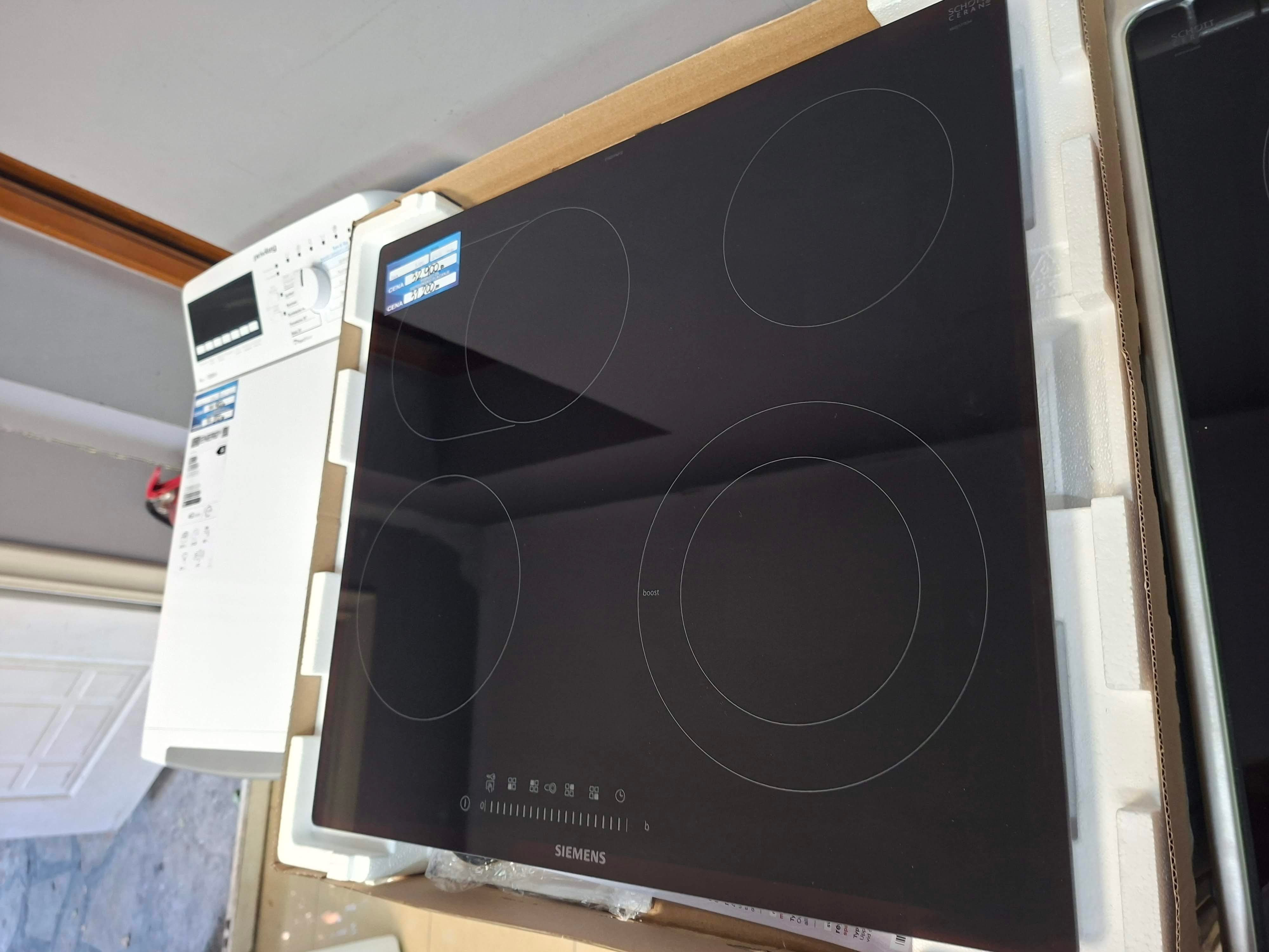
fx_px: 843
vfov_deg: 58.9
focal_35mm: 23
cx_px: 634
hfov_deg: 73.9
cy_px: 476
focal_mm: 5.54
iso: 320
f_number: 1.8
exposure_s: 1/50
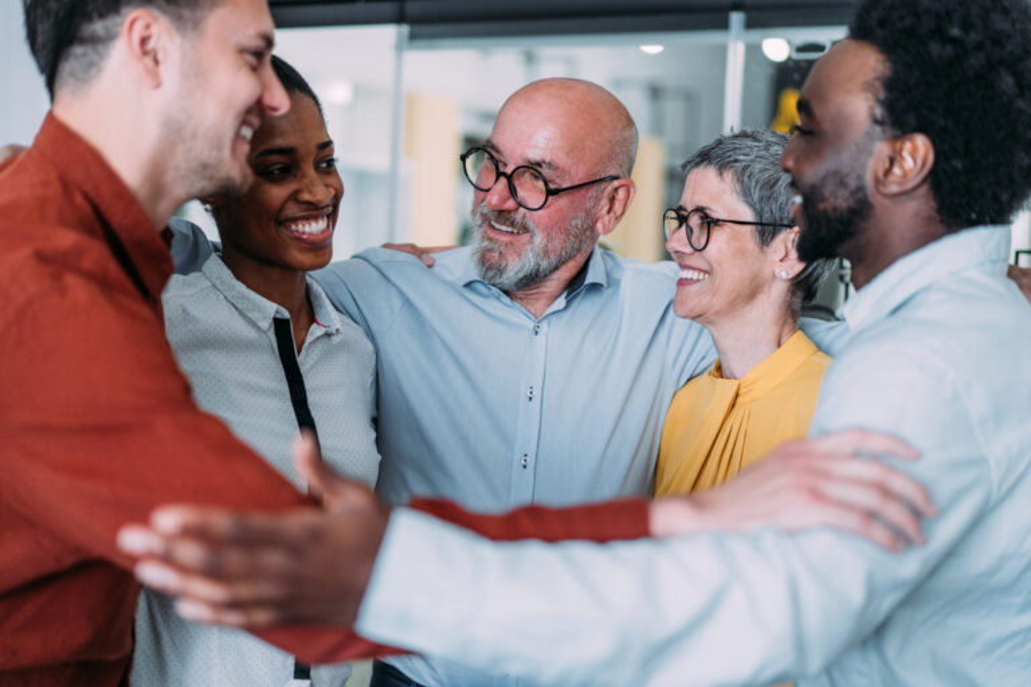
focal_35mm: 55
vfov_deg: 24.6
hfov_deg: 36.2
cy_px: 344
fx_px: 1575
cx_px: 516
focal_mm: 55
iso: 1000
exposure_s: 1/400
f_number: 1.8
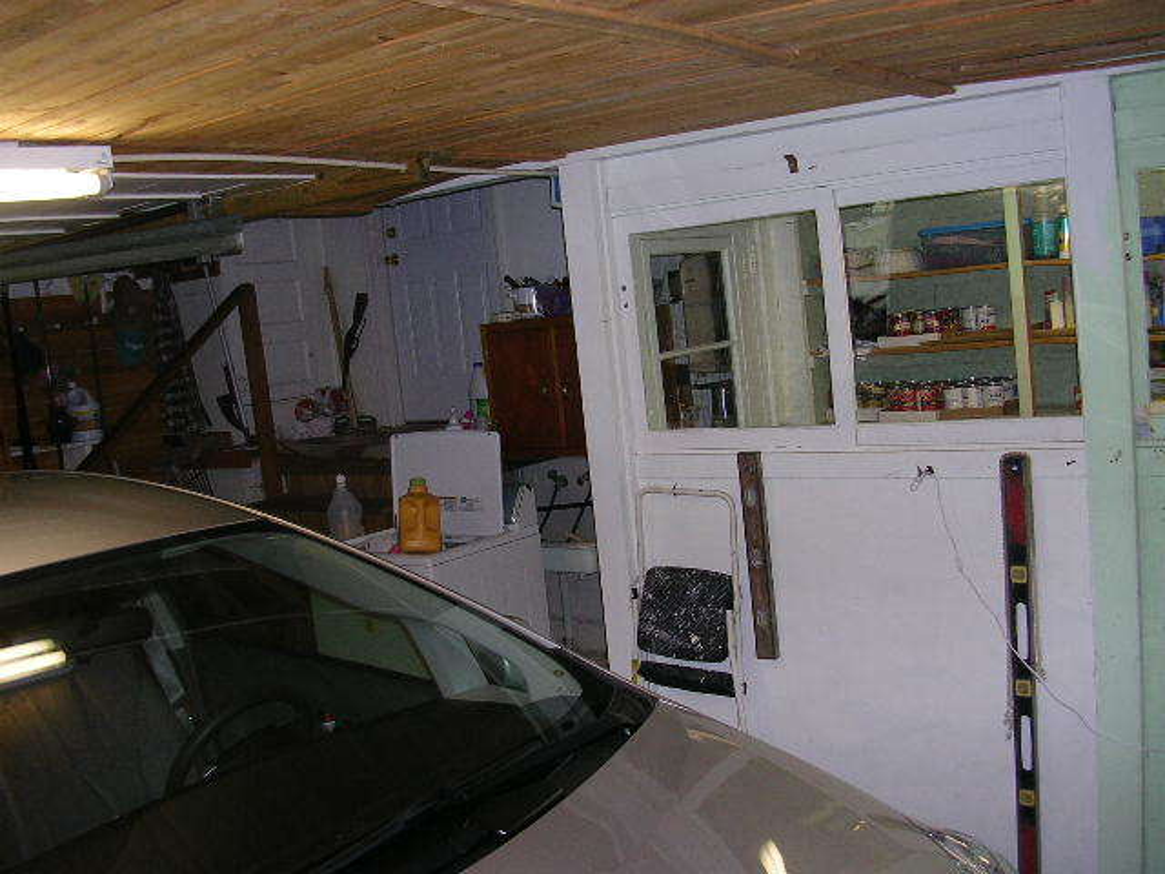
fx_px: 1279
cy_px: 437
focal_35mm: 38
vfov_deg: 37.7
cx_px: 582
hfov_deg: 49.0
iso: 77
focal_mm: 5.8
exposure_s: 1/60.1
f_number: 2.8
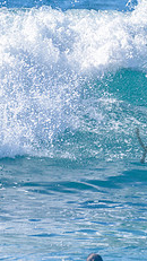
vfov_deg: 1.3
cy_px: 87
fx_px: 11180
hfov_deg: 0.8
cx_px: 178
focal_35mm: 1614
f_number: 5.6
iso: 125
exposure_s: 1/2000
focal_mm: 500
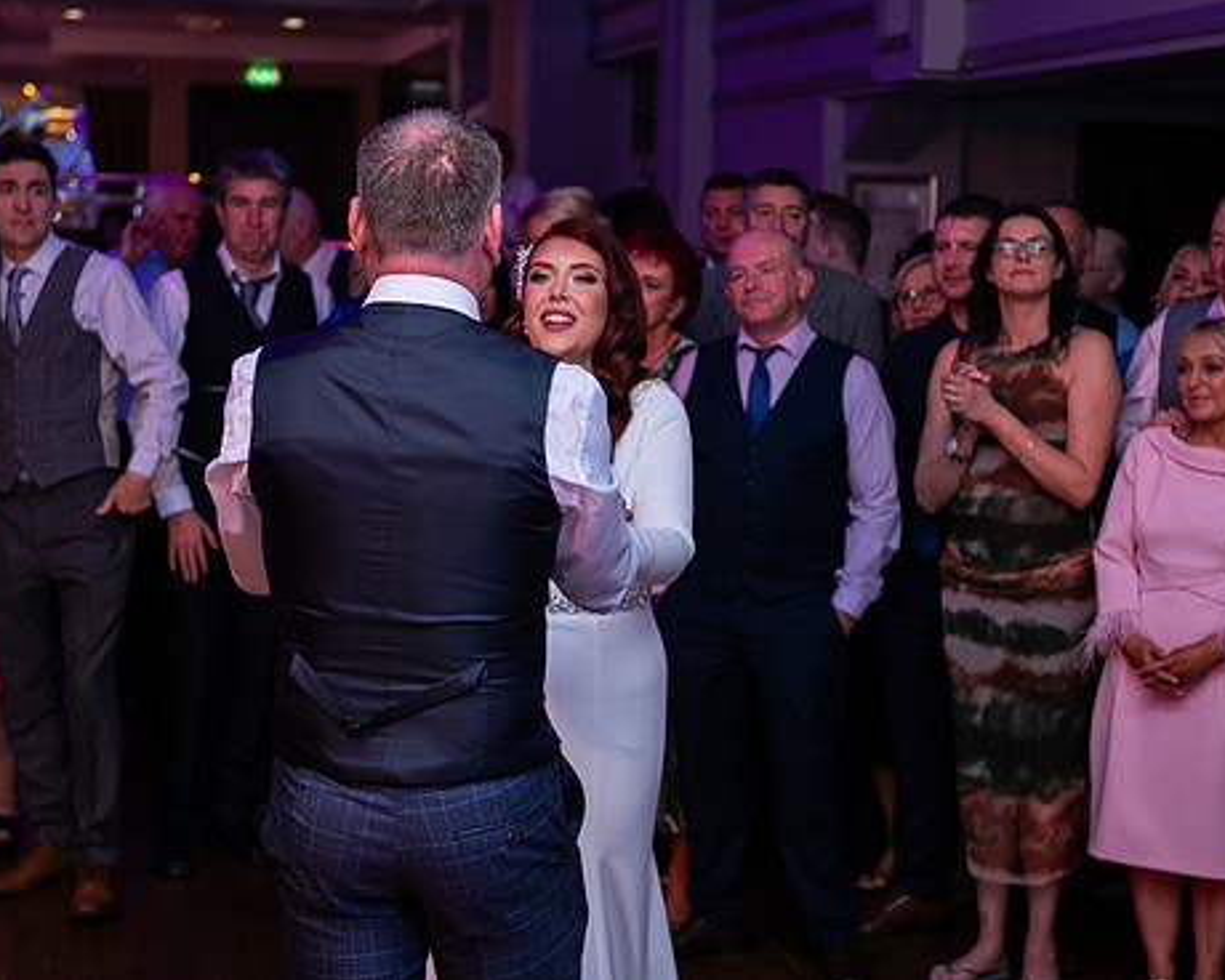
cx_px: 578
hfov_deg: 26.8
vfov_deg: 21.6
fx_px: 2574
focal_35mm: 71
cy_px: 467
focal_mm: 60
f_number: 3.5
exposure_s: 1/160
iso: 500
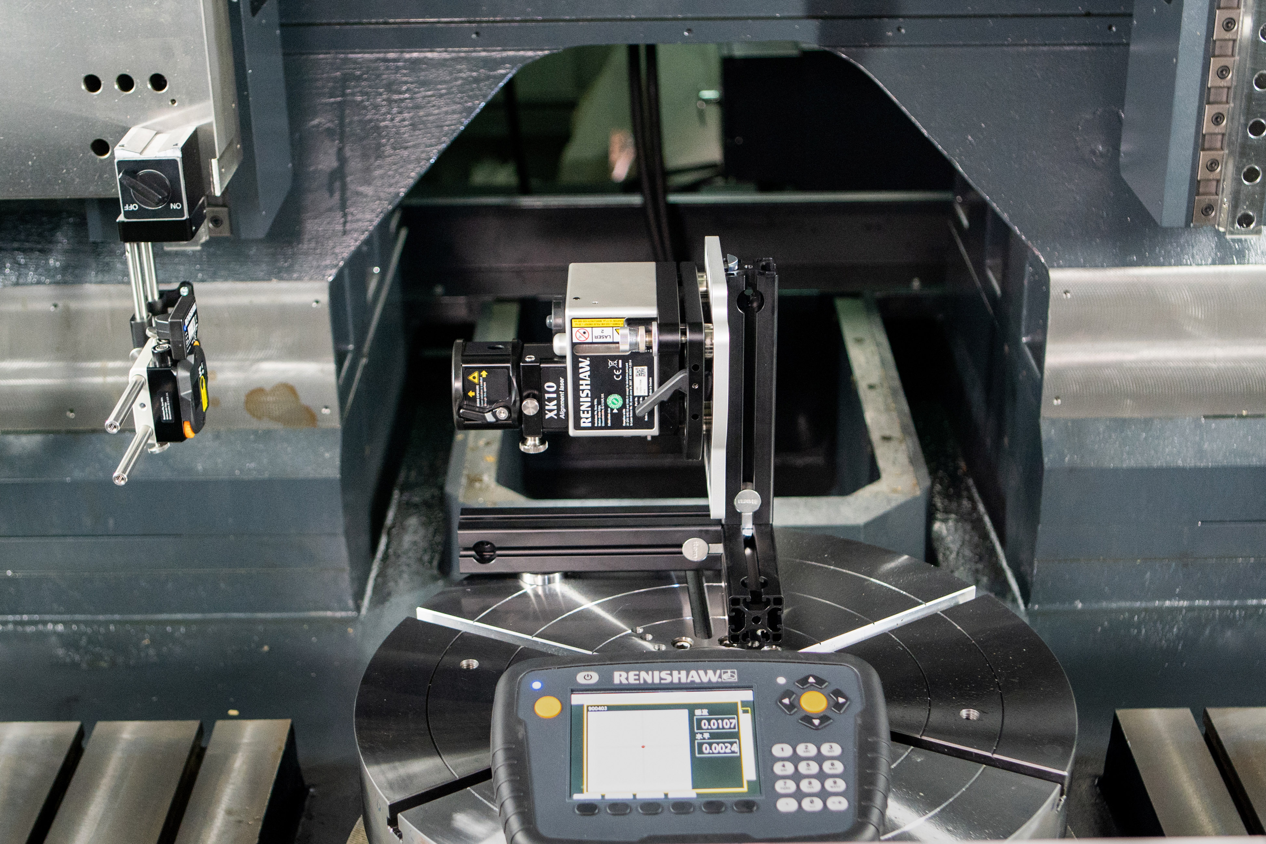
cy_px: 422
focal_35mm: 52
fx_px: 1828
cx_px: 633
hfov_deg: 38.2
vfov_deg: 26.0
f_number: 2.8
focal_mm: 35
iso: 3200
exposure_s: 1/125
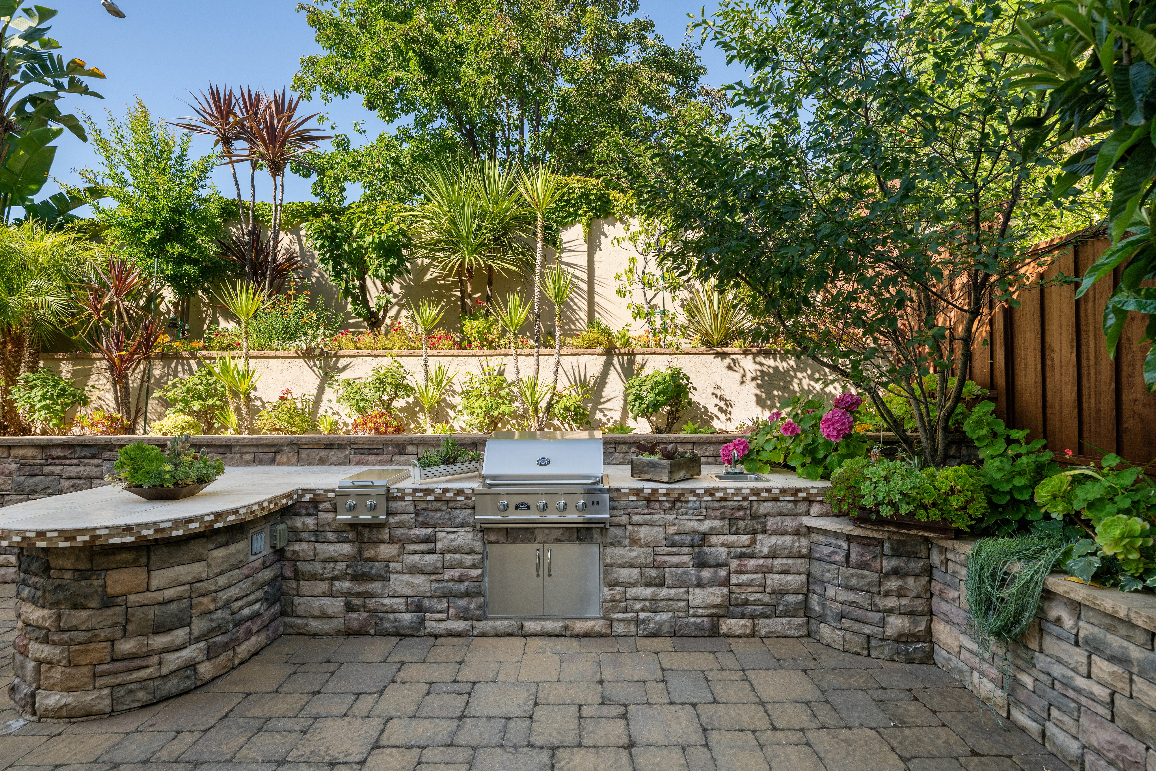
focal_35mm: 18
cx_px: 578
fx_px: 578
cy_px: 386
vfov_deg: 67.4
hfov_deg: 90.0
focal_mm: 18
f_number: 6.3
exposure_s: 1/80
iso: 400
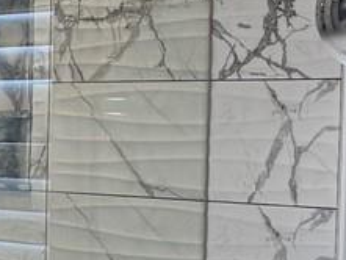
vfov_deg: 8.5
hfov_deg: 9.3
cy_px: 254
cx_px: -643
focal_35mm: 174
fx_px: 1740
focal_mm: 6.76
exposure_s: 1/155
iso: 100
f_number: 1.78
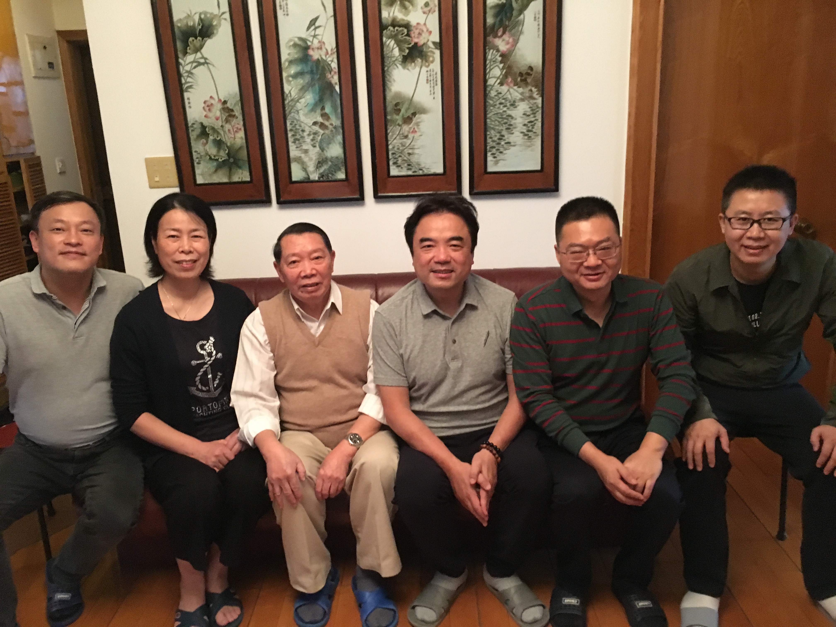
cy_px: 314
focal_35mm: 29
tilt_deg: -16.4
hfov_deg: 61.7
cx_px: 418
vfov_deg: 48.2
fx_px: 700
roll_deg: +2.8
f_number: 2.2
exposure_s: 1/17
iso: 400
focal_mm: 4.15
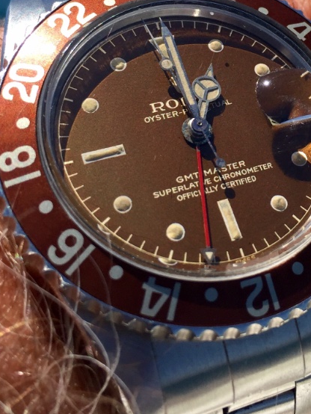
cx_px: 264
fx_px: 802
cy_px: 77
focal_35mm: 67
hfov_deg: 21.6
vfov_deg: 28.3
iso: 32
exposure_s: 1/2198
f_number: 2.2
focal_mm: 4.15
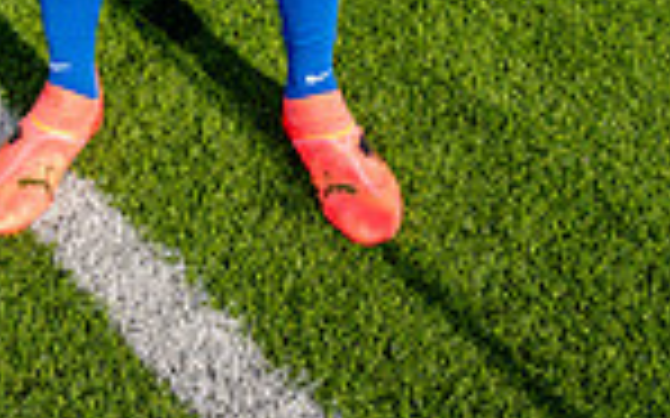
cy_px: -517
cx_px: 166
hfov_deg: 27.5
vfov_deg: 13.8
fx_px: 1351
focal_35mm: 74
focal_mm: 24
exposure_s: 1/125
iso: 50
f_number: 7.1
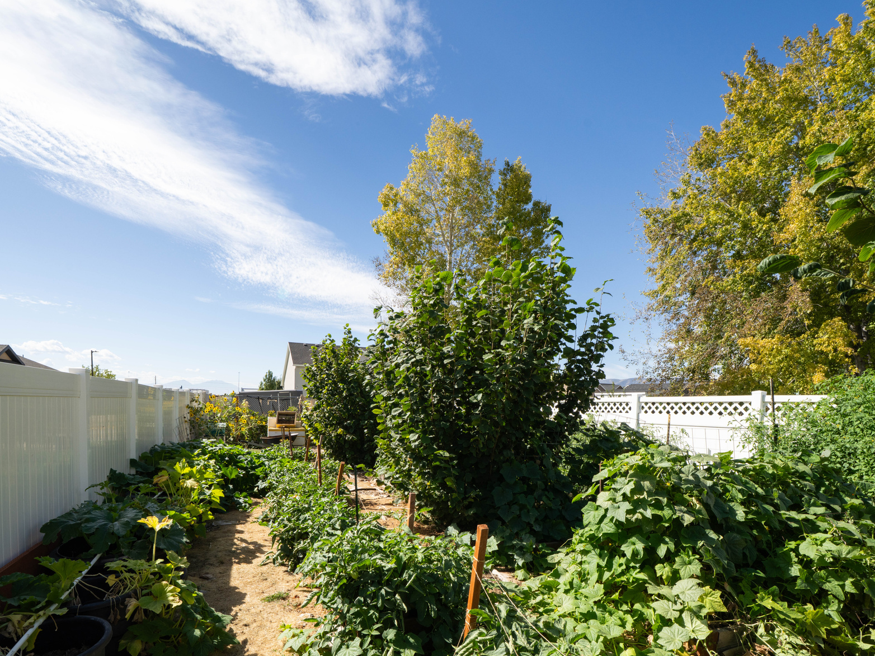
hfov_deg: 91.0
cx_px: 416
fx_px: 430
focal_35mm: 17
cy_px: 422
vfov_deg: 73.1
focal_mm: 12
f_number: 11
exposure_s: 1/200
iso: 160
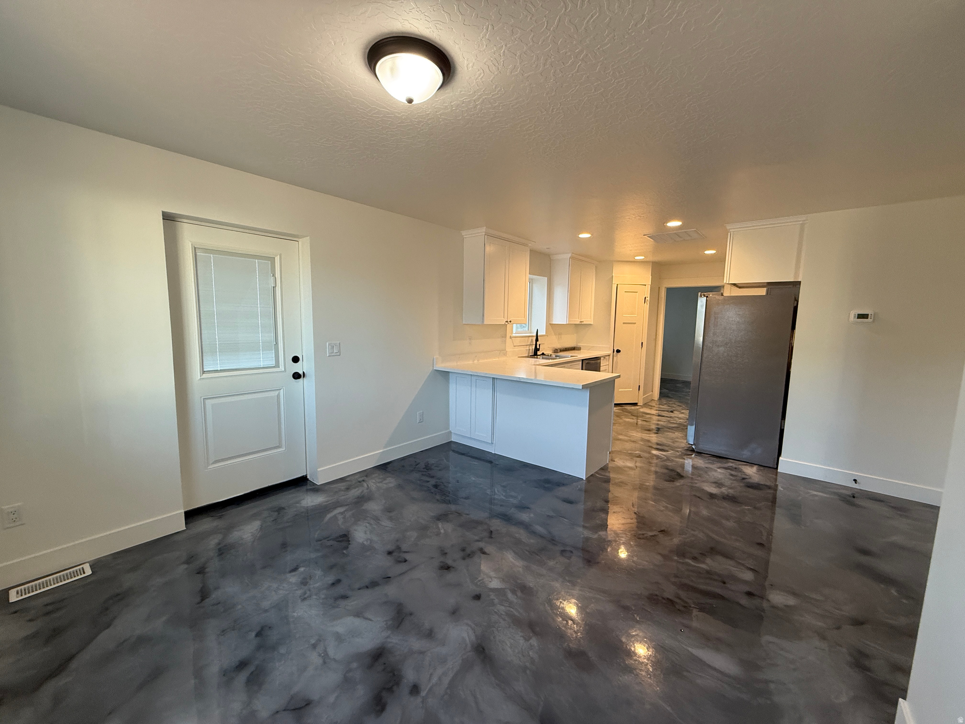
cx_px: 482
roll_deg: -0.8
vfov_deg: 85.7
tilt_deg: -6.5
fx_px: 390
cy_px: 362
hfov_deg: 102.1
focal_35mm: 14
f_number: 2.2
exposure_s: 1/120
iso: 200
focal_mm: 2.22
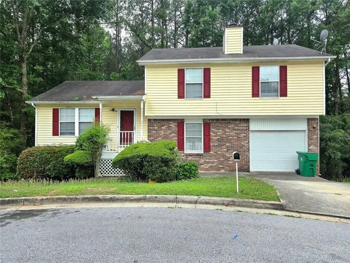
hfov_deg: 73.9
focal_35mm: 23
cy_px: 132
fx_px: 233
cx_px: 175
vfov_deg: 58.9
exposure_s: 1/227
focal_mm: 6.3
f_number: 1.7
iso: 12
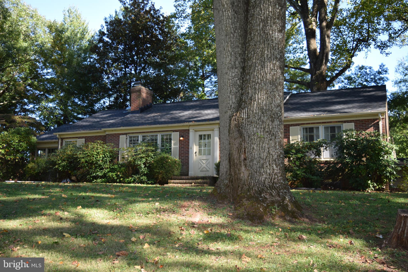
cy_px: 136
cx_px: 204
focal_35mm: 36
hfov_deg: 53.1
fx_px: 408
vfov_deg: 36.9
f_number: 4
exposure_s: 1/200
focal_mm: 24
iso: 160
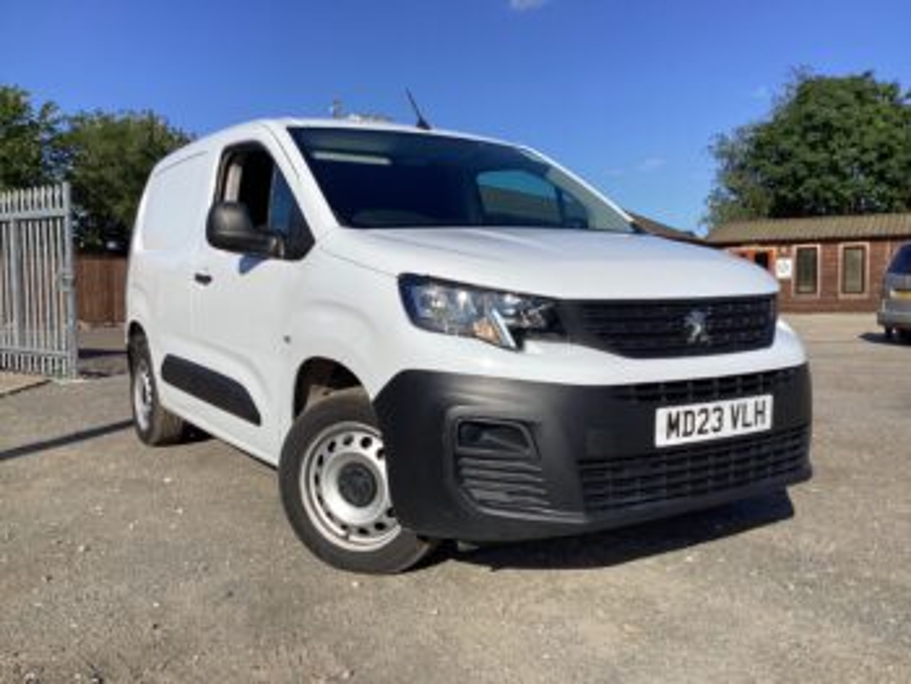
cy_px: 342
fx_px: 816
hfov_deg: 58.3
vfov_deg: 45.5
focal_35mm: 31
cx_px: 456
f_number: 2.4
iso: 25
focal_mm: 3.3
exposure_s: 1/2203
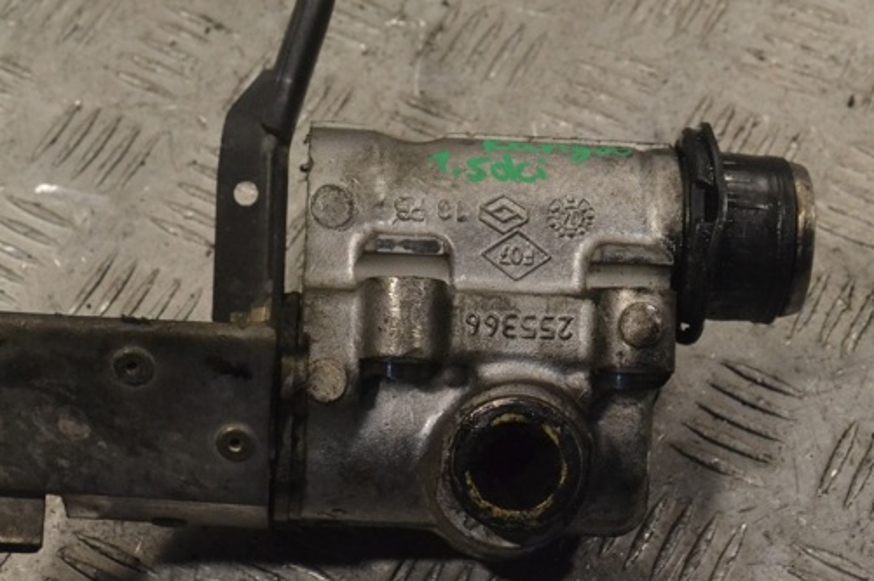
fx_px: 2231
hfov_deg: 22.1
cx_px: 373
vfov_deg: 14.8
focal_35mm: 92
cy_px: 288
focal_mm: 48
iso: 3200
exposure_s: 1/400
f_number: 10
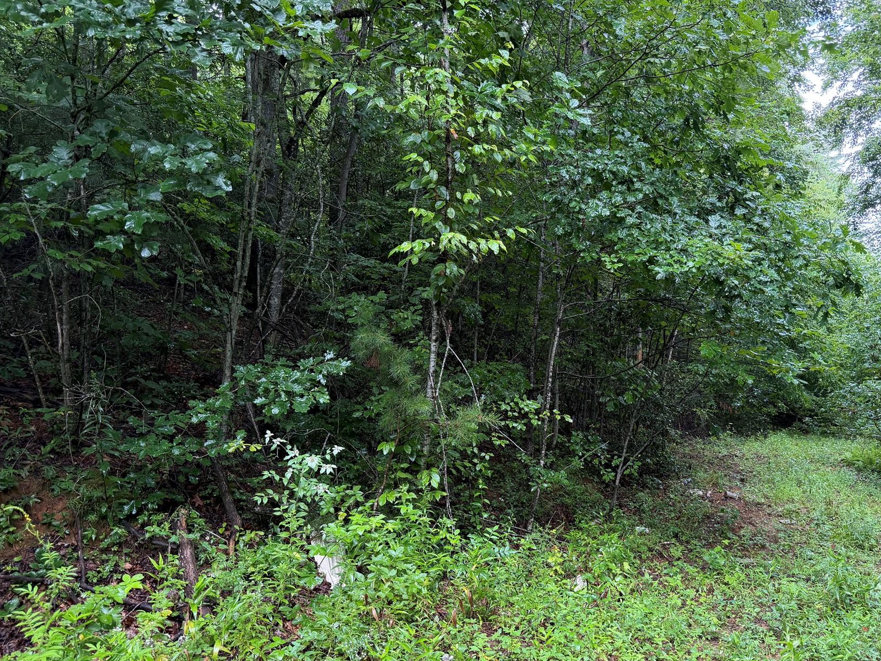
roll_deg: +3.4
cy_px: 330
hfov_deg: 59.5
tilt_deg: +0.5
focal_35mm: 30
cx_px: 527
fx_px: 764
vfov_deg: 46.8
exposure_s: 1/219
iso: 160
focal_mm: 6.76
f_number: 1.78
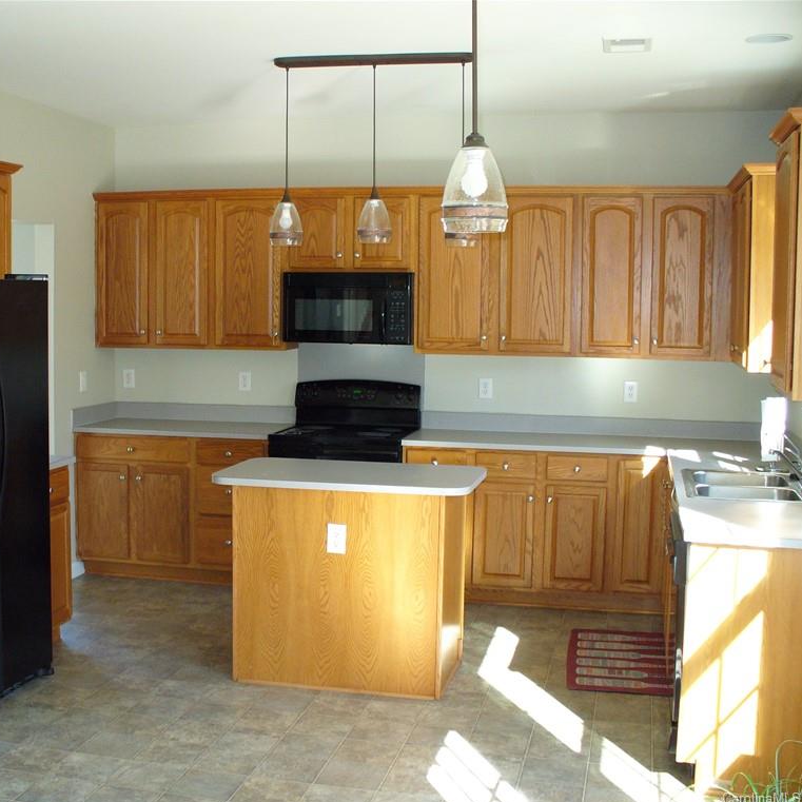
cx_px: 304
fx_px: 1153
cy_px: 404
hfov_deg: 38.1
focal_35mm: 44
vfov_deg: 38.3
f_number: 2.8
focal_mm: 6.1
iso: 160
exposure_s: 1/30
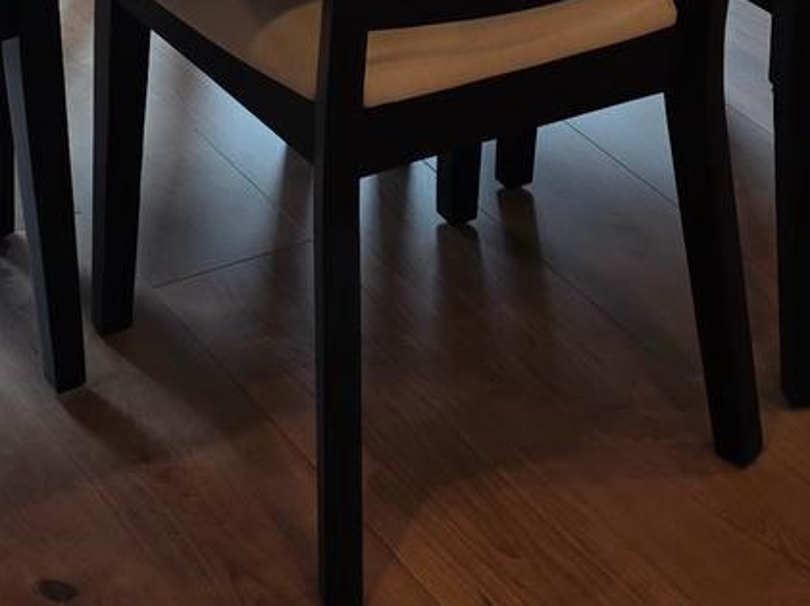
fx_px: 2619
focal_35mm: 112
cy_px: -789
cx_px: 337
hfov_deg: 17.6
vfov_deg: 11.3
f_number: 1.7
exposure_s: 1/120
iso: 32
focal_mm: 6.3
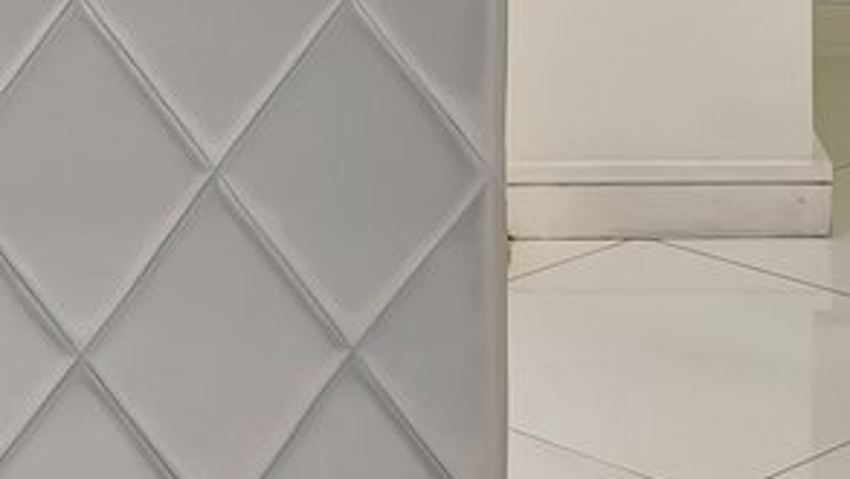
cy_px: -646
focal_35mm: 133
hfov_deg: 16.1
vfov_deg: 8.4
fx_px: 3009
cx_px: 368
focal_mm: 18.2
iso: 400
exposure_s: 1/3.33
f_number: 8
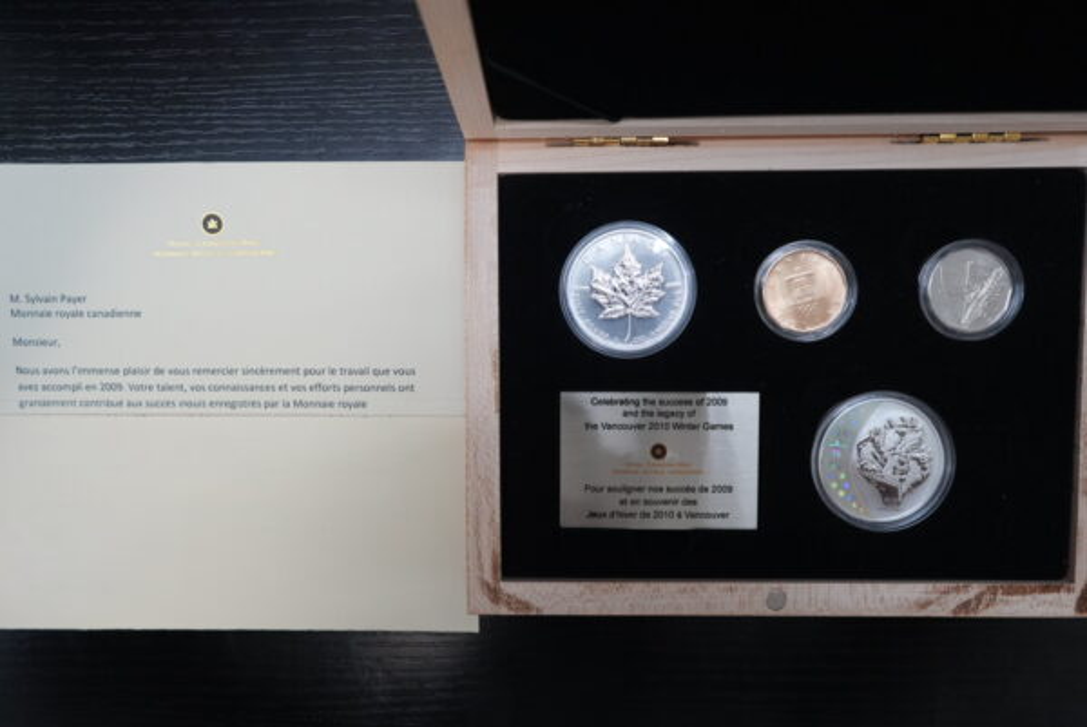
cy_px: 364
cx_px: 544
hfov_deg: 77.3
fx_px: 680
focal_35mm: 22
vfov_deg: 56.2
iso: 800
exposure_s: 1/60
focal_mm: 15
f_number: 4
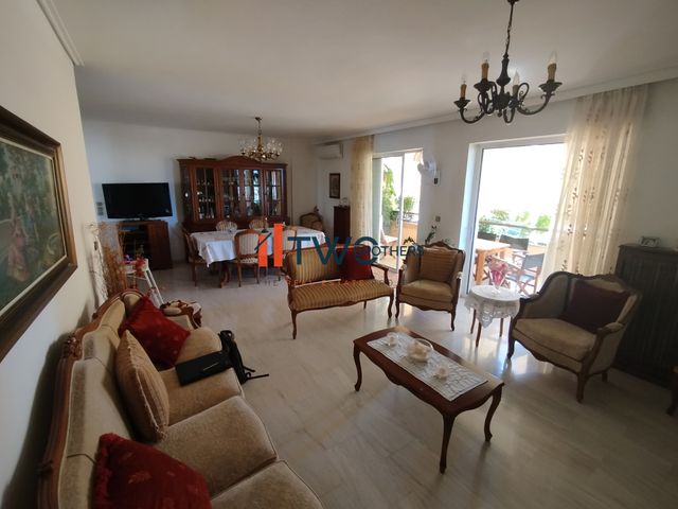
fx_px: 294
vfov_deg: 81.7
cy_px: 254
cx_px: 339
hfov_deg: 98.2
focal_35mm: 15
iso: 125
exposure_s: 1/33
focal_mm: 1.65
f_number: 2.2
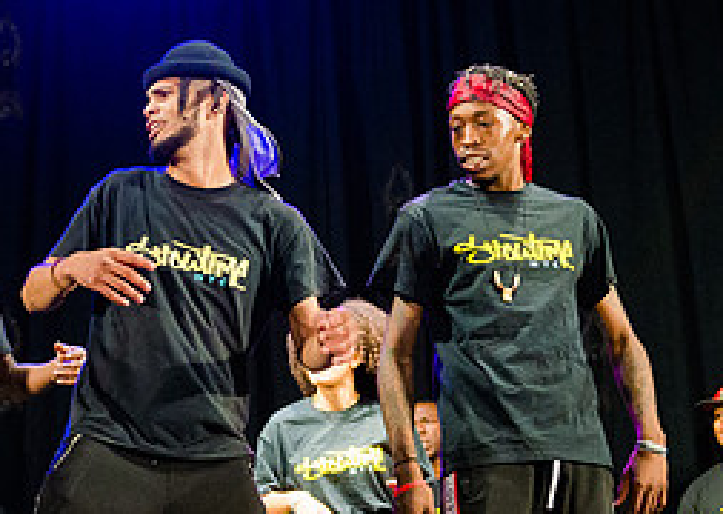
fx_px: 1866
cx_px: 60
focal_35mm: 91
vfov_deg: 15.6
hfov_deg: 21.4
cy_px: 360
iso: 4000
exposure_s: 1/1000
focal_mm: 38
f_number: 2.8
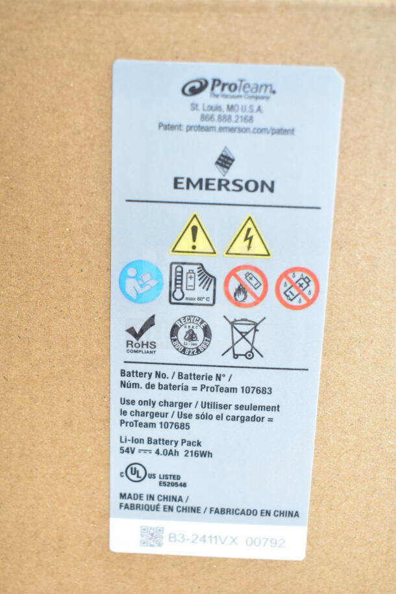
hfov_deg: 30.9
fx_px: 717
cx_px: 198
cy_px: 297
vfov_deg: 44.9
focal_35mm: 44
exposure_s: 1/100
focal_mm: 29
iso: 1600
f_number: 5
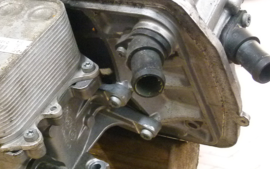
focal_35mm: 83
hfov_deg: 24.8
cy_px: 91
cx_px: 89
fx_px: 611
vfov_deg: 15.7
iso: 400
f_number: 3.2
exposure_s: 1/30
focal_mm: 7.7
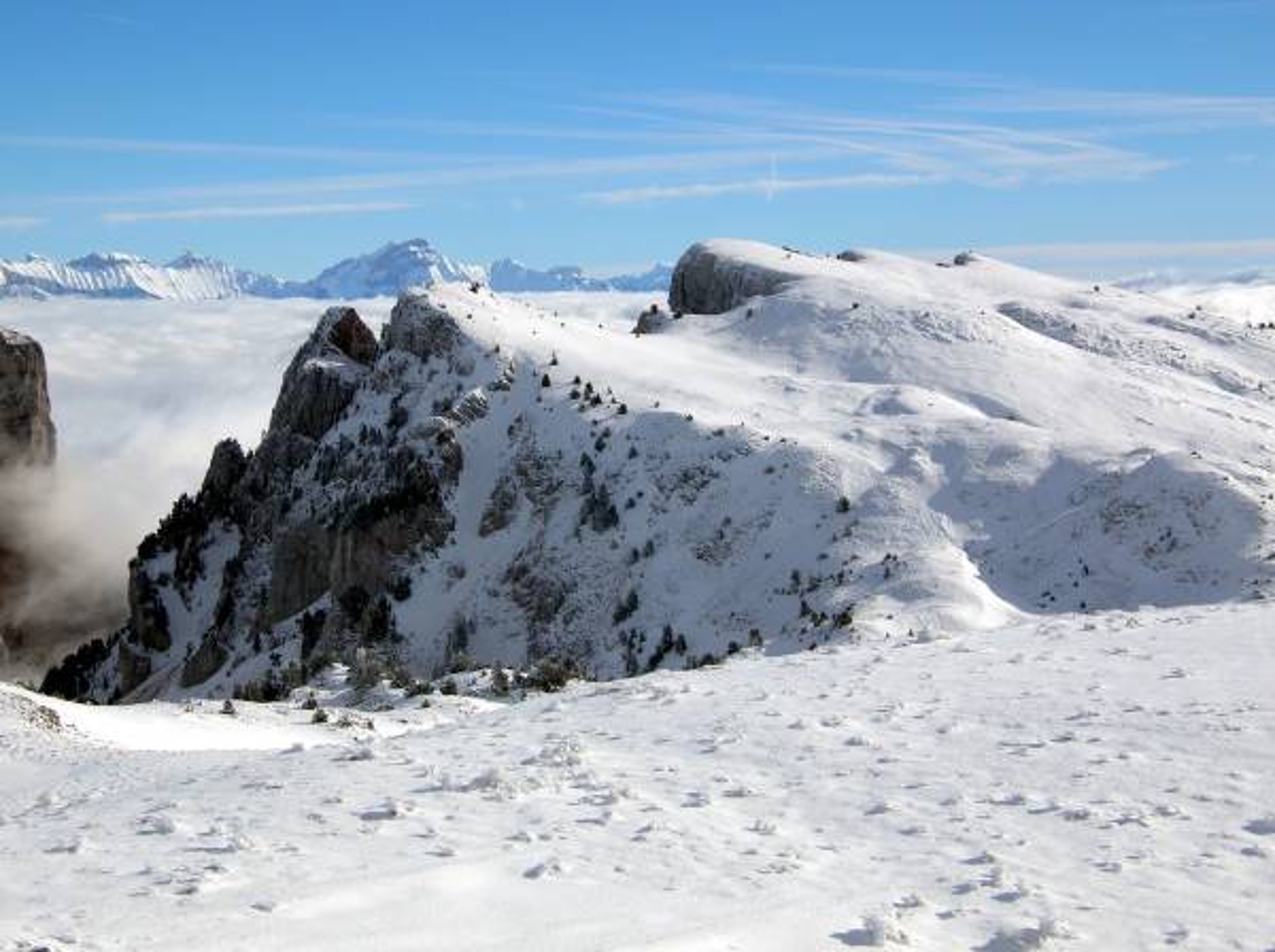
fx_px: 2354
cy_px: 476
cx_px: 638
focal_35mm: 64
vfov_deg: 22.9
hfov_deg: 30.3
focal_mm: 10.6
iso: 50
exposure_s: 1/1136
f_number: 4.5
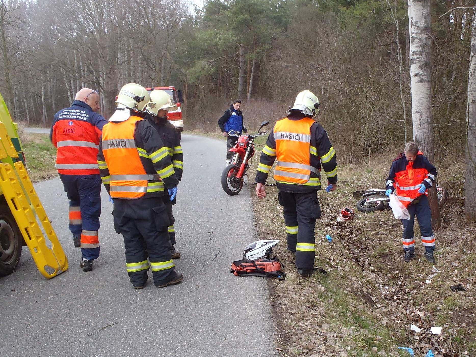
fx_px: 385
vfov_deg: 49.7
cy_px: 178
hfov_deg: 63.4
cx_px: 238
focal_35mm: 28
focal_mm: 5
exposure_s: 1/60
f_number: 3.9
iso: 80
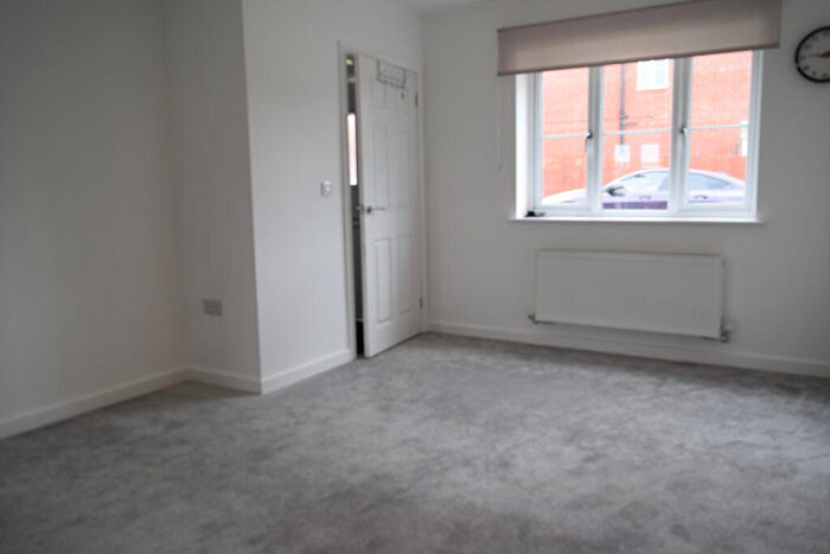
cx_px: 415
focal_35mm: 27
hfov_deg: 67.4
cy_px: 277
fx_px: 623
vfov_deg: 47.9
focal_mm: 18
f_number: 6.3
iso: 400
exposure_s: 1/125
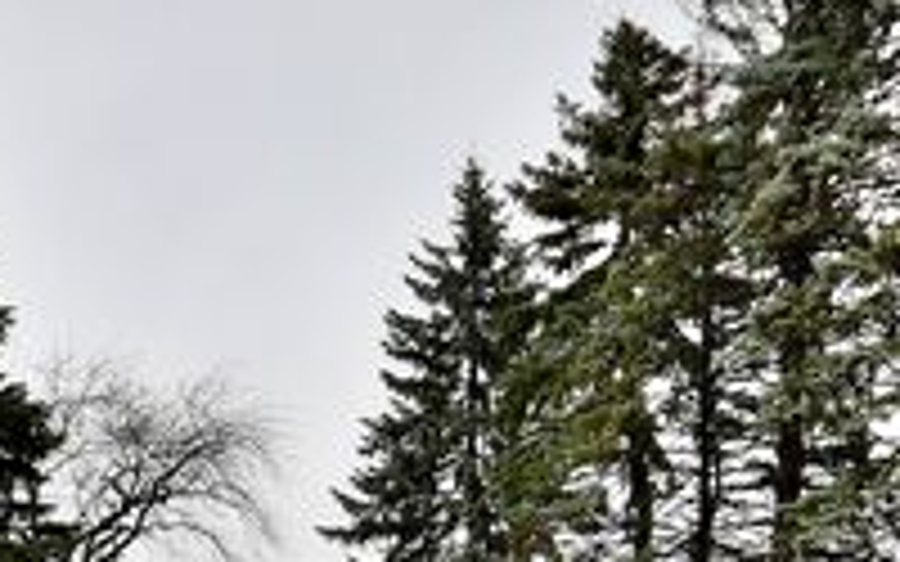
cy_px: 812
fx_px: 1561
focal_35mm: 64
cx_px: 189
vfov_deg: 18.4
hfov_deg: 31.4
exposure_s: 1/80
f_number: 4.5
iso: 200
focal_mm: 13
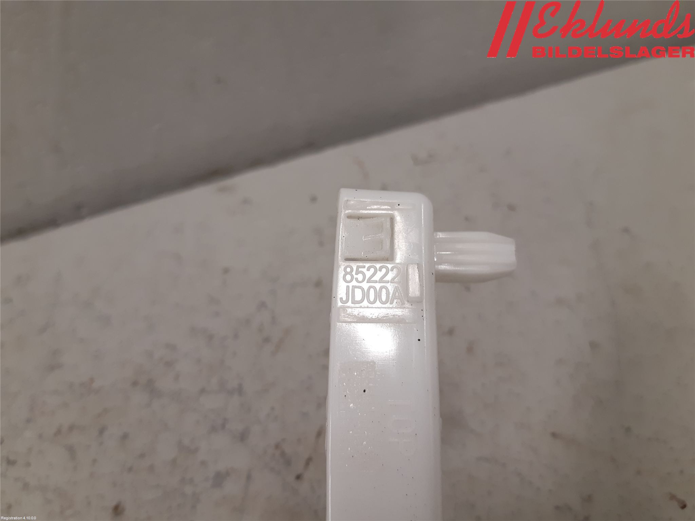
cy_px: 260
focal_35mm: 26
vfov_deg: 53.1
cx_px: 348
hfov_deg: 67.3
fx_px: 522
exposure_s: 1/50
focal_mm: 3.93
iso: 100
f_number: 1.7
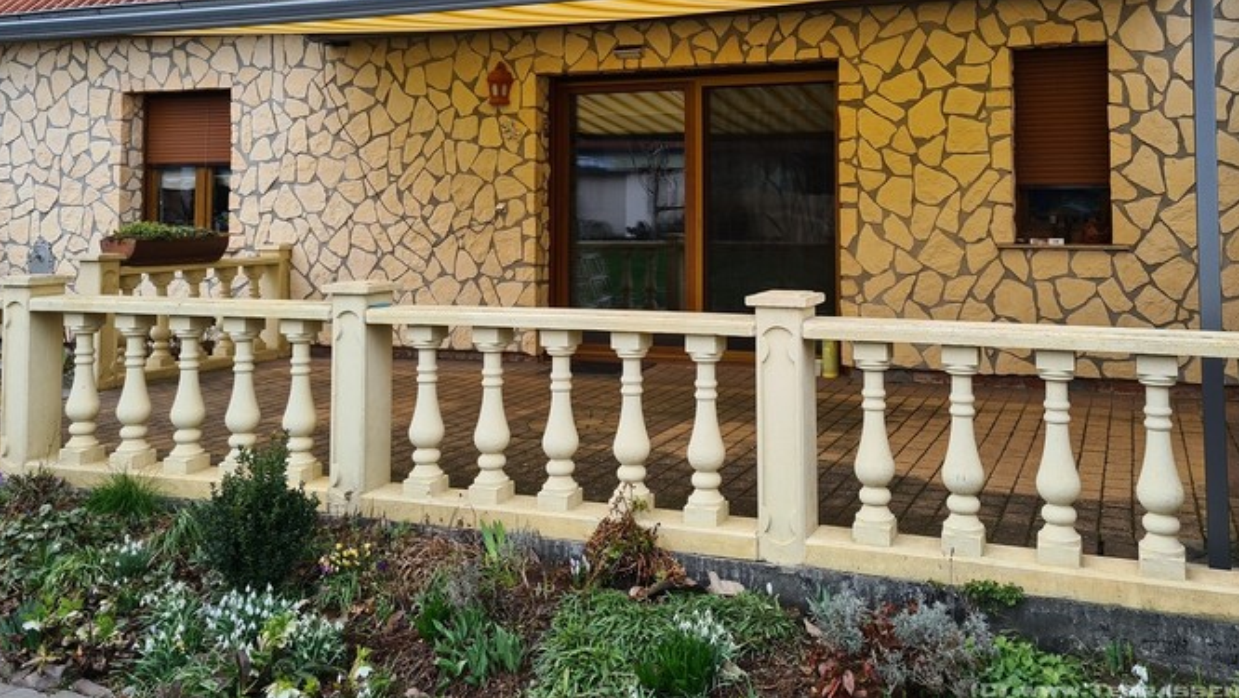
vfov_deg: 33.7
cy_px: 145
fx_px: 1117
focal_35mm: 34
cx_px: 716
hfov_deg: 57.7
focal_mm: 5.4
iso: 50
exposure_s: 1/444
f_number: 1.8
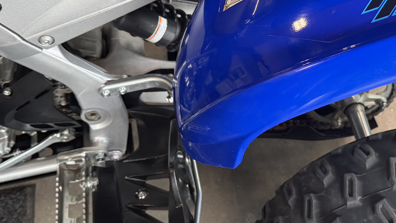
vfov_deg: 20.6
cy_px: 56
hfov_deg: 34.9
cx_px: 318
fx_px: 609
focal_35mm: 58
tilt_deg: -50.9
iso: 160
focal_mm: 6.76
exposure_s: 1/121
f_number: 1.78
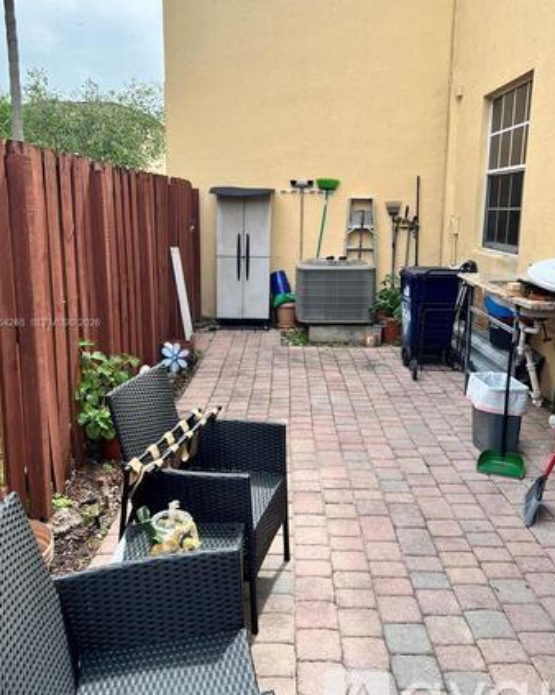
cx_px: 282
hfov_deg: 48.5
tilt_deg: -11.1
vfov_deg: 58.7
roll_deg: +0.2
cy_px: 324
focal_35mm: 30
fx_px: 616
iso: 50
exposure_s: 1/1838
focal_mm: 5.7
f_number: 1.5
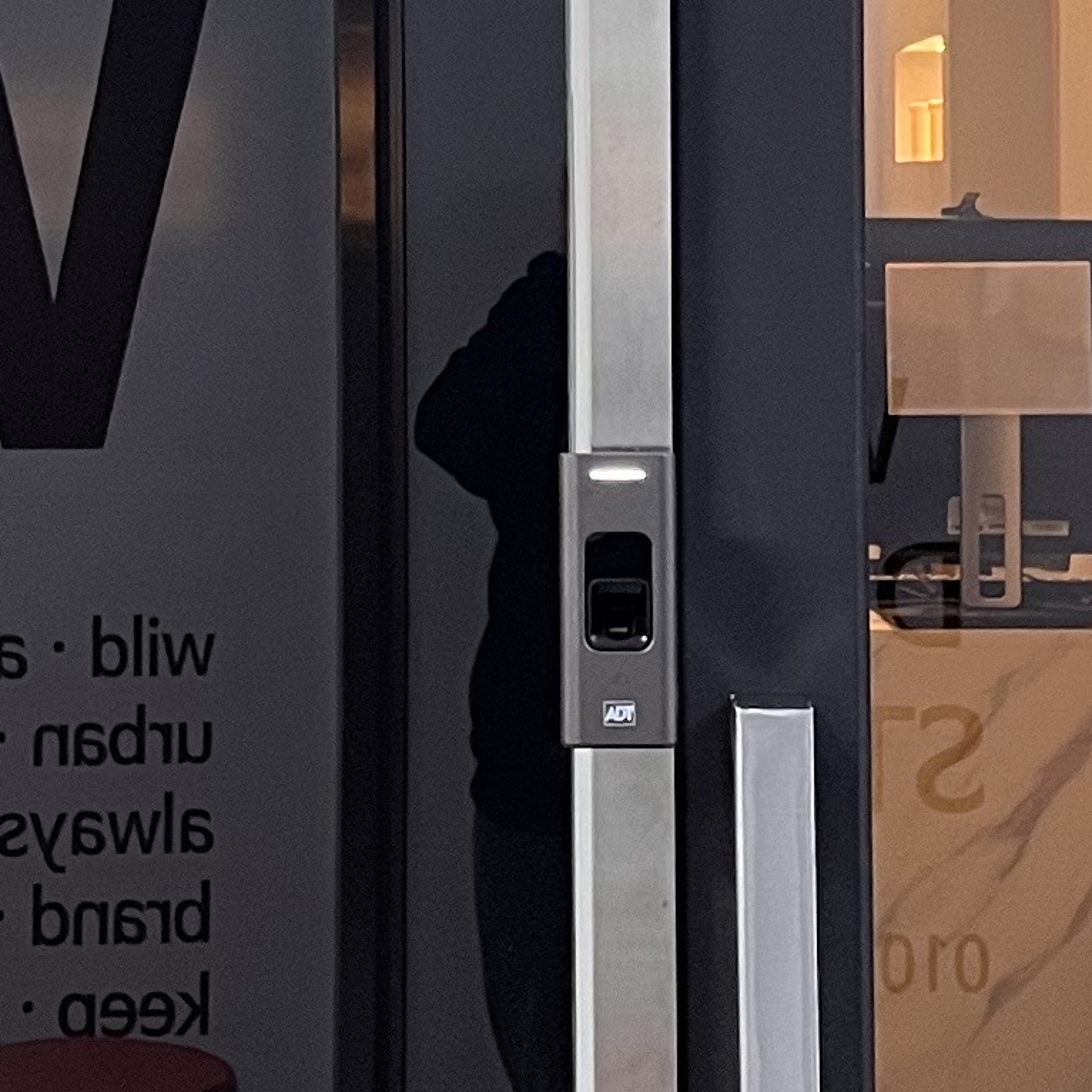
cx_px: 520
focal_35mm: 121
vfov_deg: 14.2
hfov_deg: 14.4
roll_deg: +0.2
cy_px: 80
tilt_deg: +1.3
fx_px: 4319
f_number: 1.5
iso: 125
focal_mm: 5.7
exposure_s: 1/60
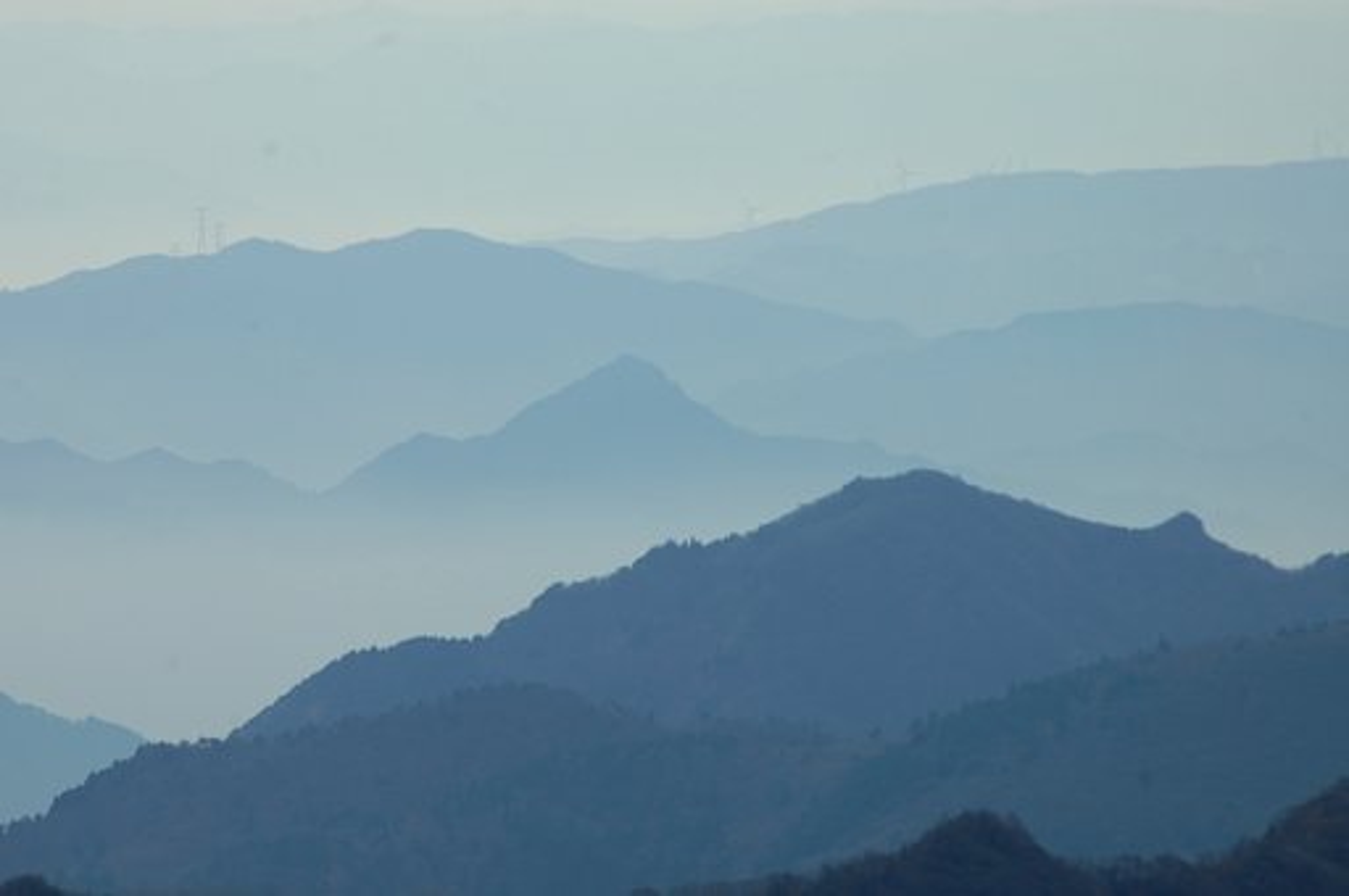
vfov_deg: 3.0
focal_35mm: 450
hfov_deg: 4.6
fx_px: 16841
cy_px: 448
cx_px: 674
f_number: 8
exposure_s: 1/500
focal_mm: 300
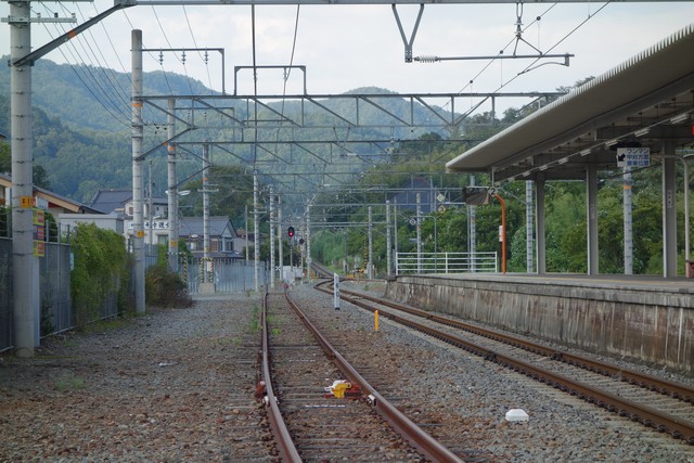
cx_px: 347
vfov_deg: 13.7
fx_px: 1928
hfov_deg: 20.4
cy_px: 232
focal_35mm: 100
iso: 125
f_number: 5.6
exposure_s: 1/200
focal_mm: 37.1
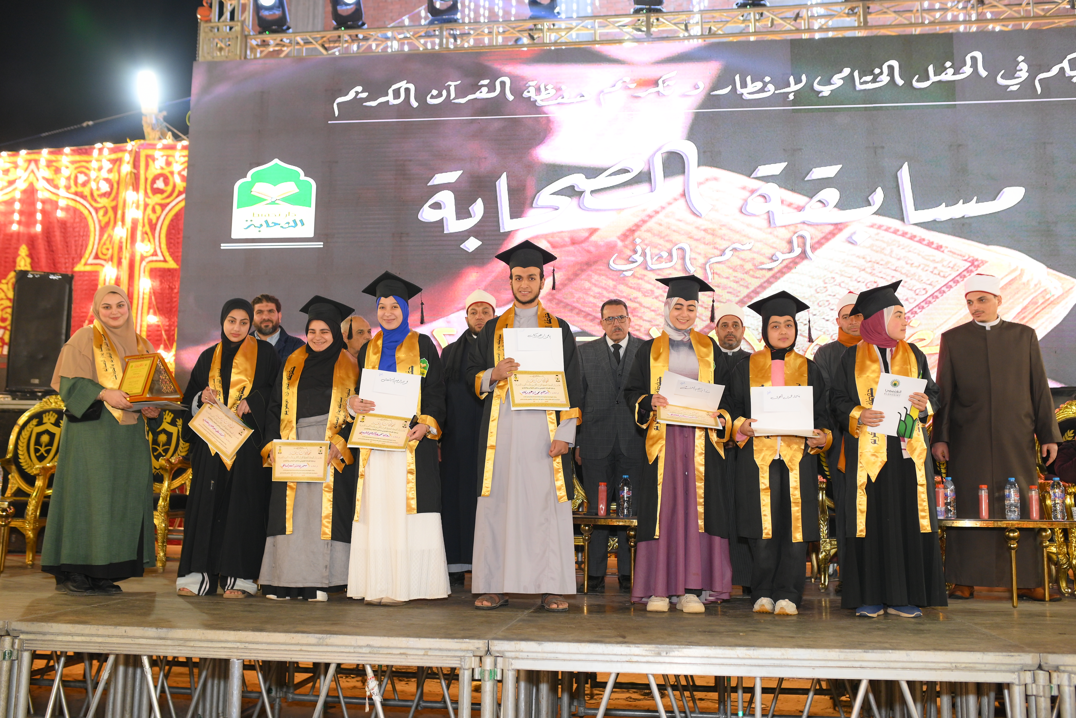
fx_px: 1046
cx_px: 538
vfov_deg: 37.9
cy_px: 359
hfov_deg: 54.4
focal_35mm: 35
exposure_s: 1/200
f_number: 2.8
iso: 1000
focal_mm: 35
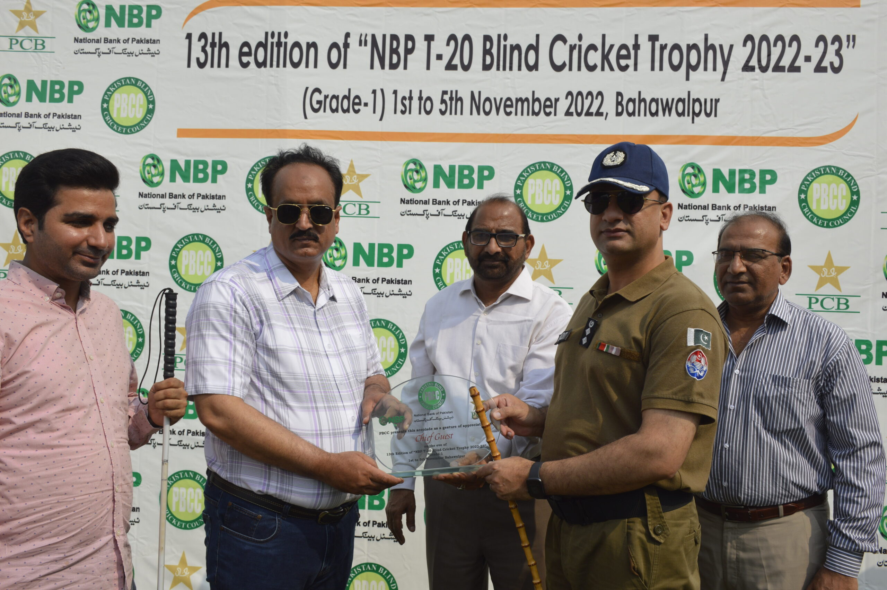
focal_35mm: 34
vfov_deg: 38.3
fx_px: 849
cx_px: 444
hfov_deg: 55.1
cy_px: 295
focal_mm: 23
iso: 100
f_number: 9
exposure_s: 1/320
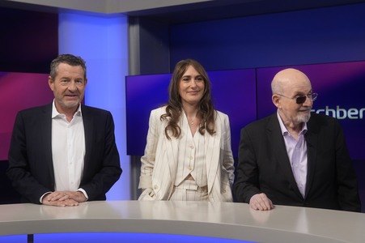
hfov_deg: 43.6
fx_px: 456
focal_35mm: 45
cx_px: 182
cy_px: 122
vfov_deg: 29.8
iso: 640
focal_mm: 30
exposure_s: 1/320
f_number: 2.2
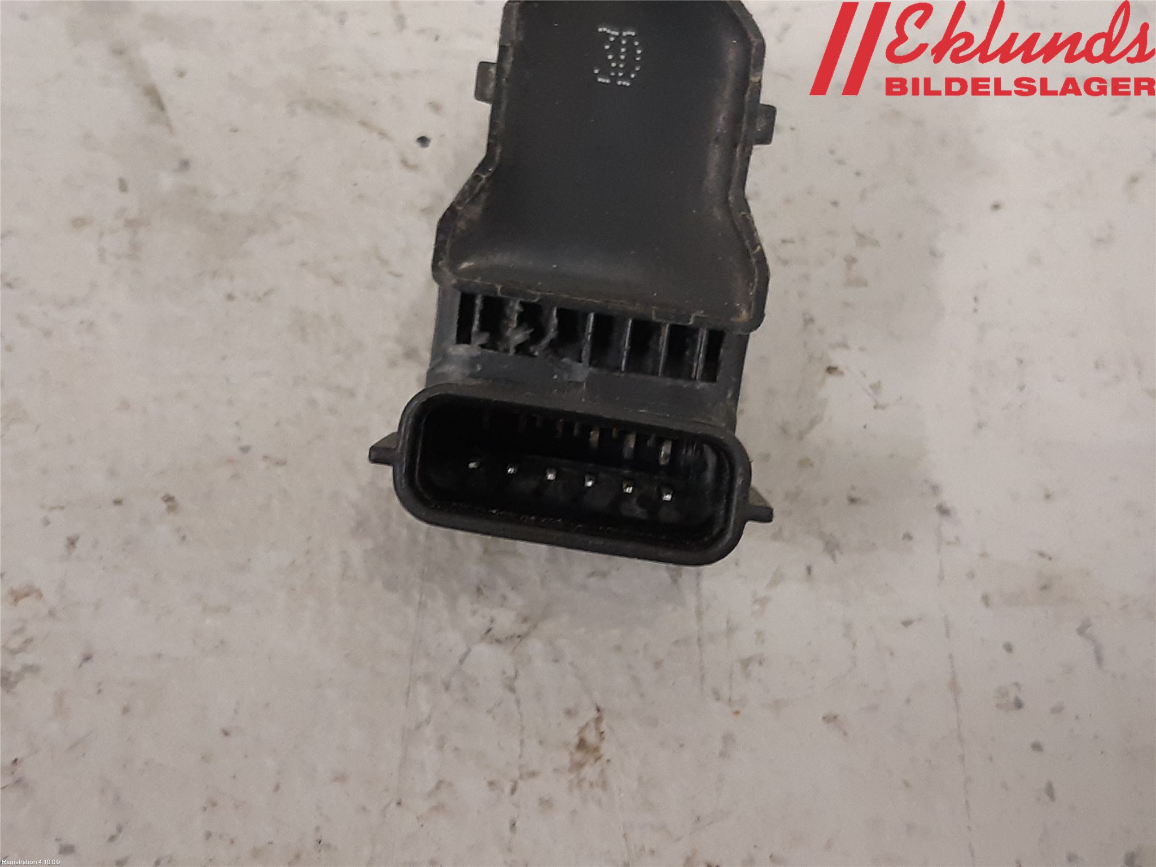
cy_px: 434
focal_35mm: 26
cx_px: 578
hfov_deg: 67.3
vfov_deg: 53.1
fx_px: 868
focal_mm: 3.93
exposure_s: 1/50
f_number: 1.7
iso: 250
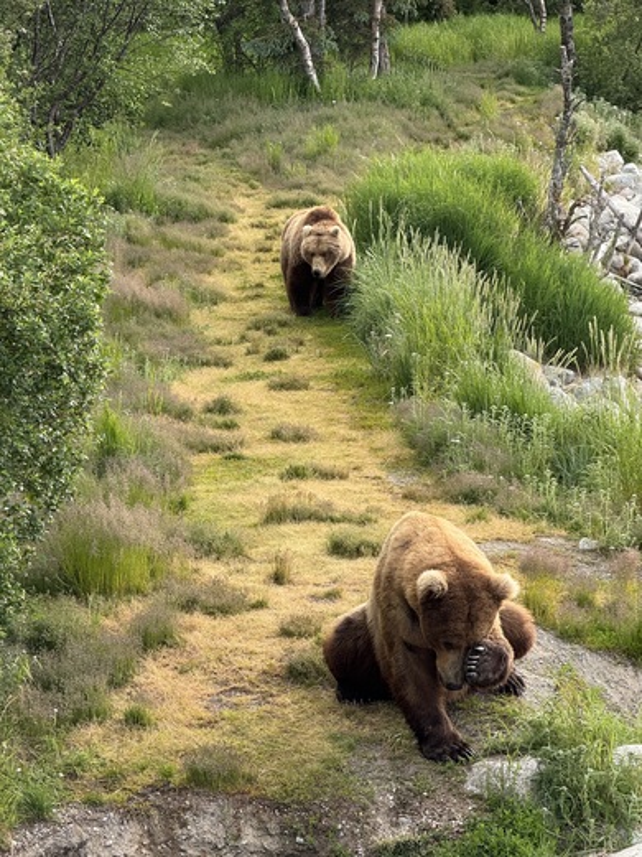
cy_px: 428
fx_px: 2967
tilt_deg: -10.0
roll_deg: +1.1
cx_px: 321
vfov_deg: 16.4
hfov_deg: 12.3
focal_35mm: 120
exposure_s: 1/165
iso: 50
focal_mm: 15.66
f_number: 2.8
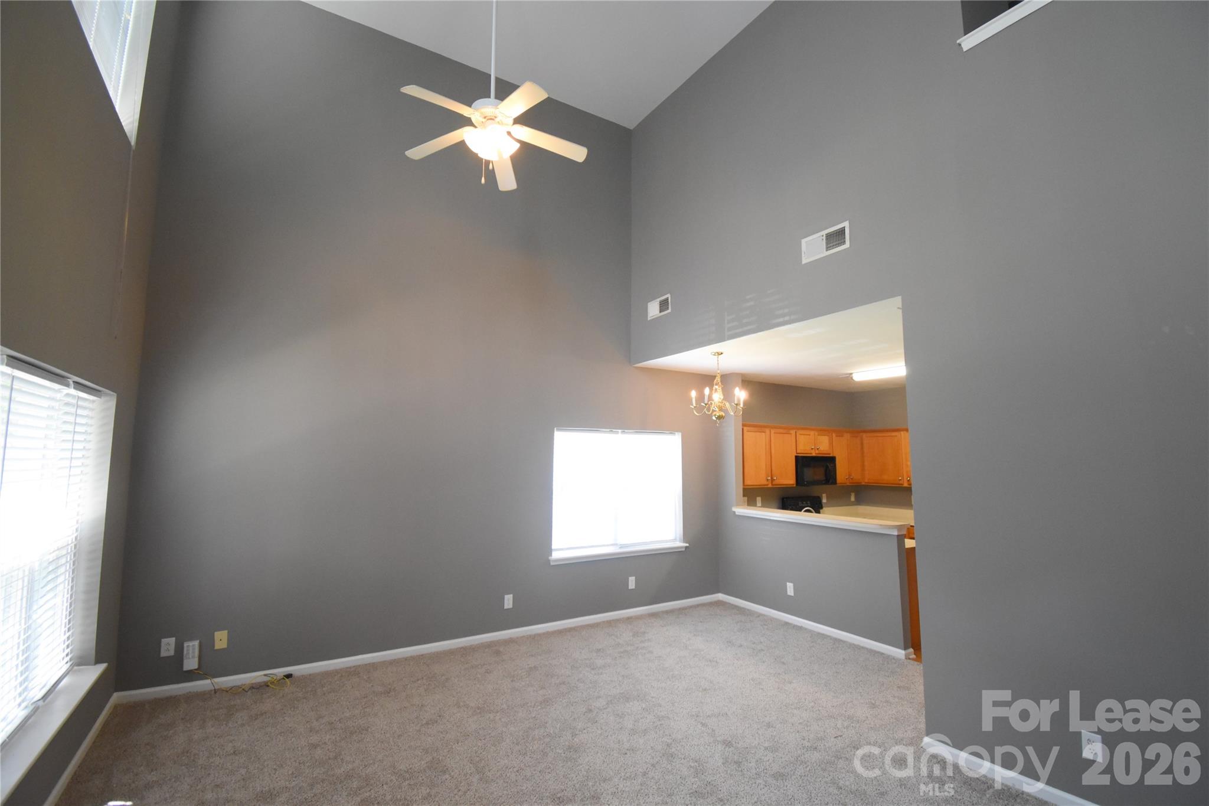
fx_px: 504
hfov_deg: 100.4
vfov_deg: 77.3
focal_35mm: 15
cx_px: 604
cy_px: 403
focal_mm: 10
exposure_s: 1/125
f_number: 4.5
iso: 2200
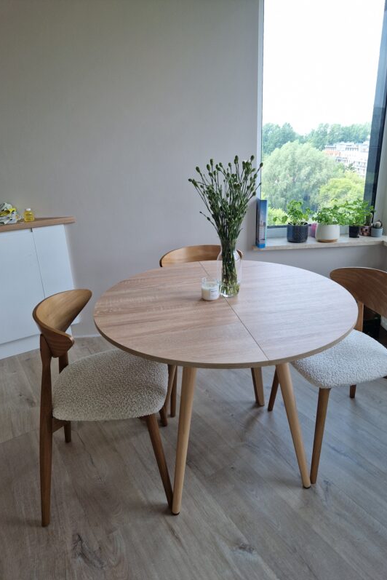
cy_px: 290
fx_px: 387
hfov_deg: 53.1
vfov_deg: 73.7
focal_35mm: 24
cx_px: 214
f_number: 1.8
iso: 50
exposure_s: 1/180
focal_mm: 5.4
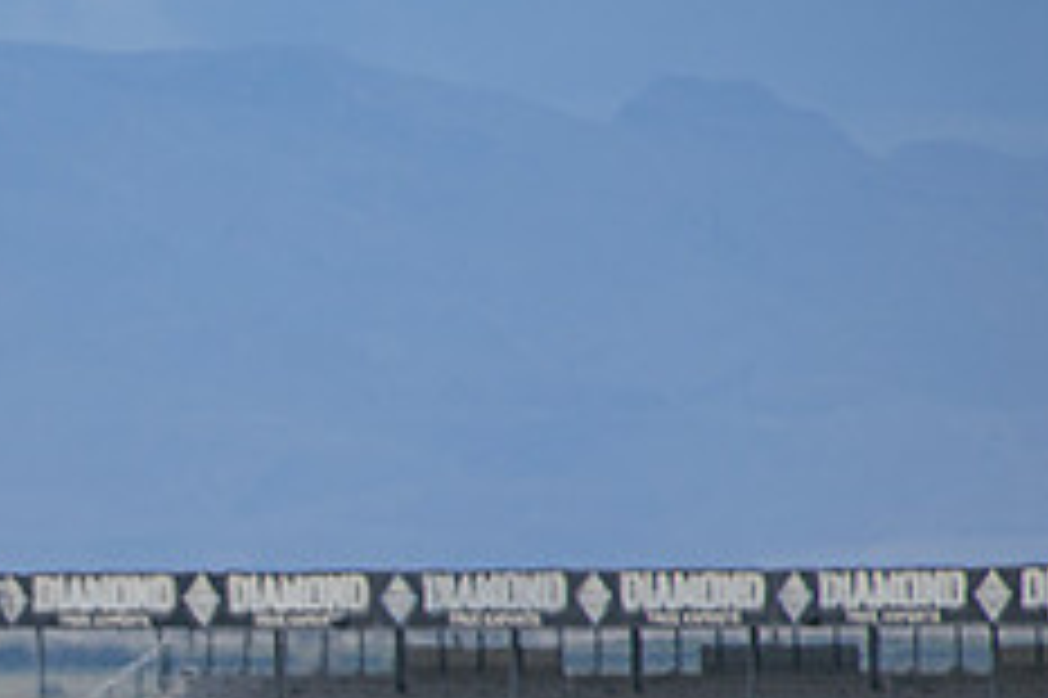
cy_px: 897
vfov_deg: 1.0
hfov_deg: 1.5
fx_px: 39446
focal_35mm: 1356
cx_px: -354
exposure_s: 1/1000
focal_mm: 400
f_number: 6.3
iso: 125
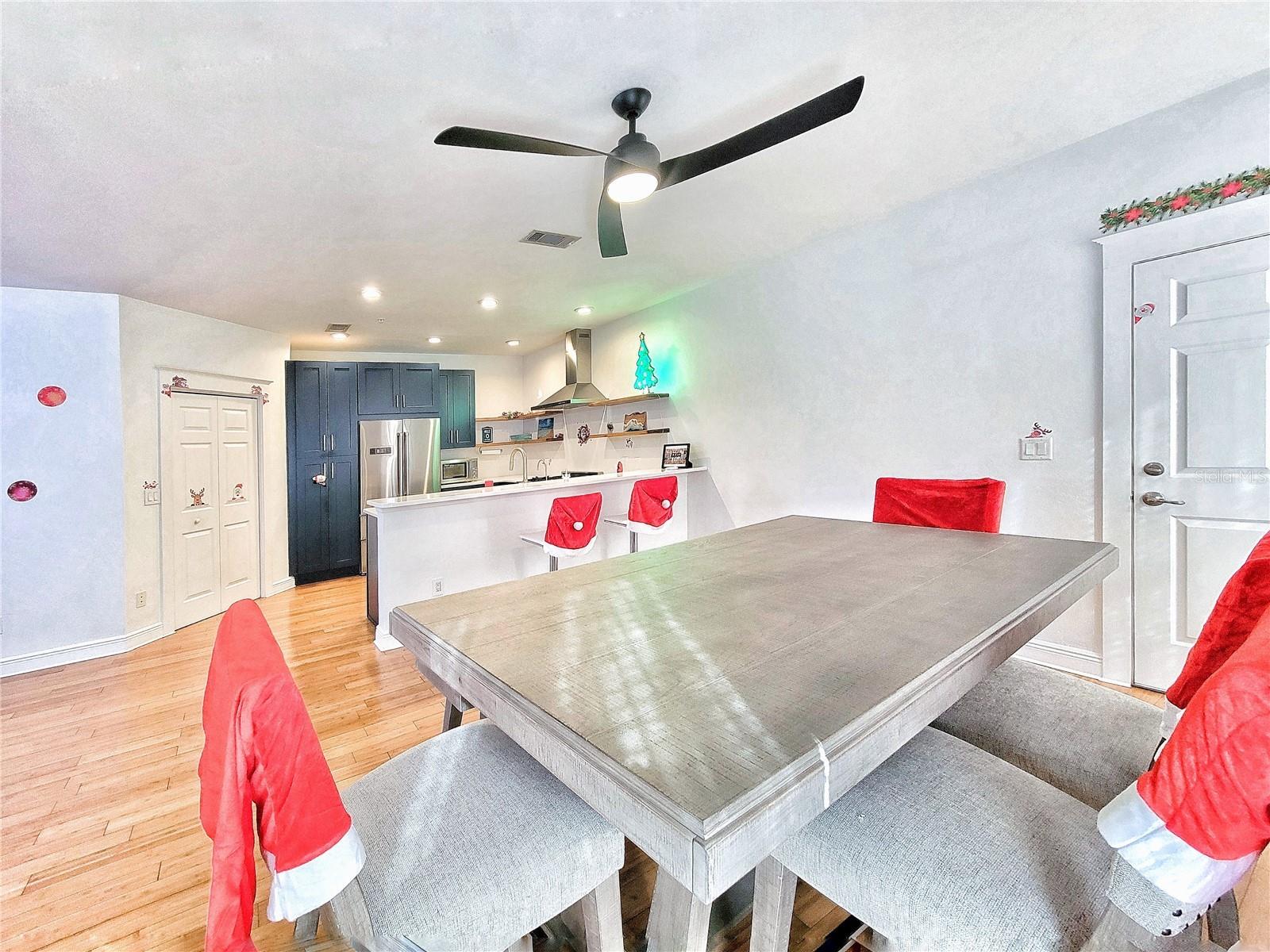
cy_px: 476
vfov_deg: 89.9
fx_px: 477
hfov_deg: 106.2
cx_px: 635
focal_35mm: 13
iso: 320
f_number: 2.2
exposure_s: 1/60.2
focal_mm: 2.2
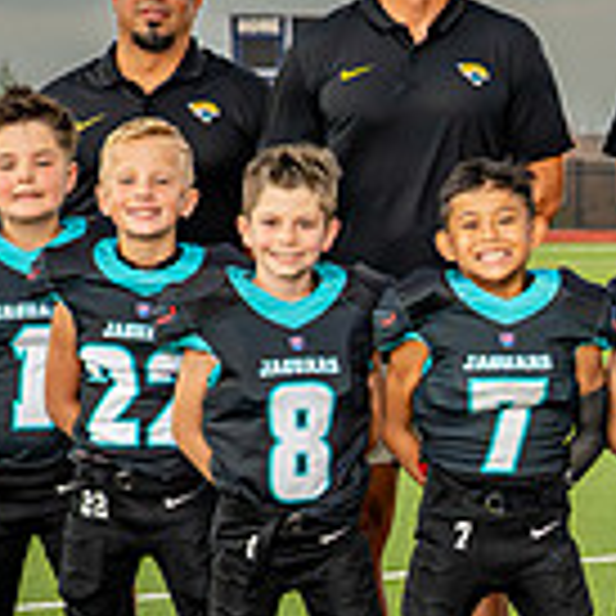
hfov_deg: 7.7
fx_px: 4570
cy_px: 474
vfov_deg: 7.7
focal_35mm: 227
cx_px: 583
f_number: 4
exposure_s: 1/400
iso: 800
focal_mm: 50
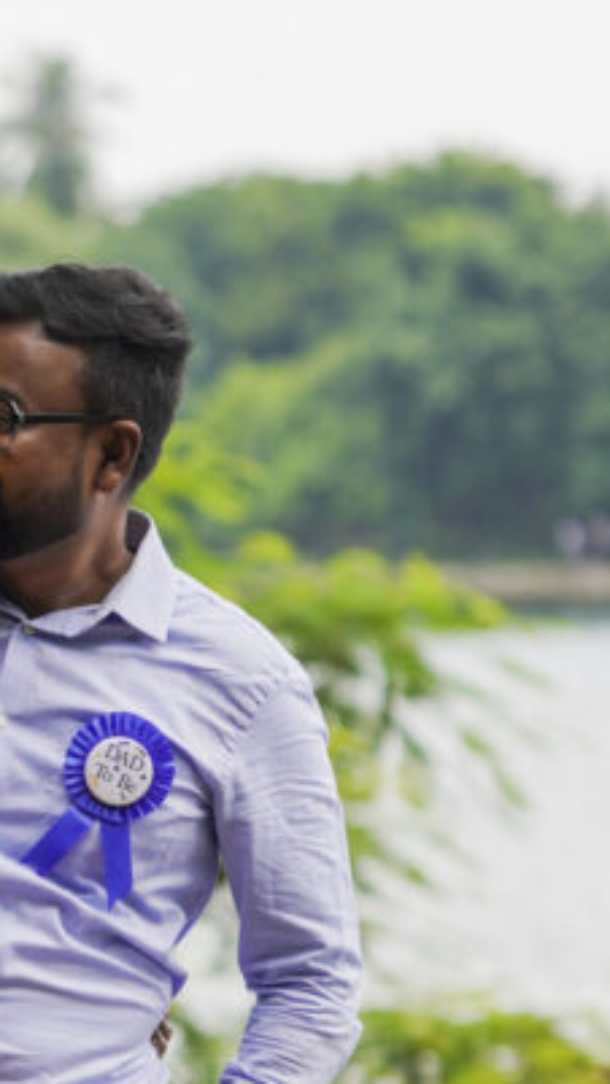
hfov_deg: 5.4
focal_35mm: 224
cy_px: 984
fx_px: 6444
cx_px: -204
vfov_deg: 9.6
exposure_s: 1/1250
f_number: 1.8
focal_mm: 56
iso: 100
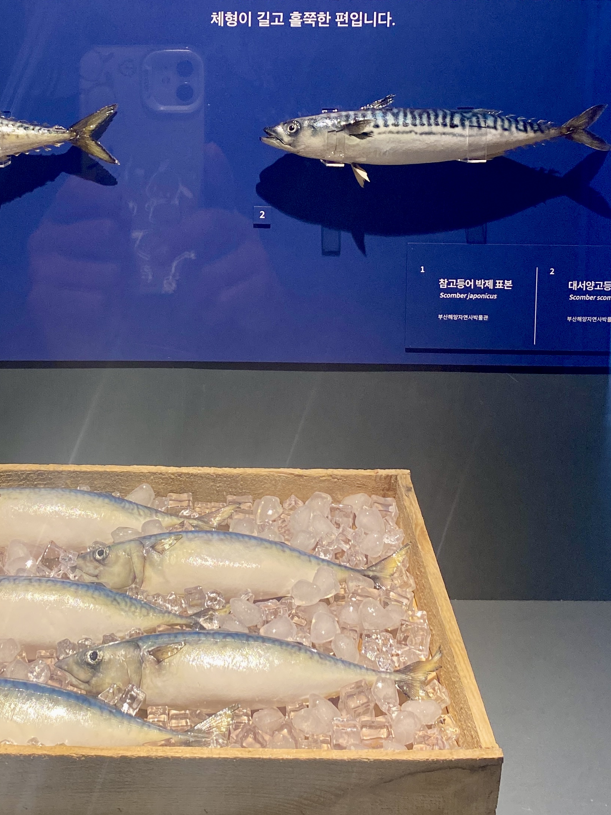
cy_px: 171
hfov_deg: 29.9
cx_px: 165
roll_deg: +0.0
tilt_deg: -5.3
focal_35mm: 48
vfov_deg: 38.3
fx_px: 1130
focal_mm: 4.25
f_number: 1.8
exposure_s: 1/120
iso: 125
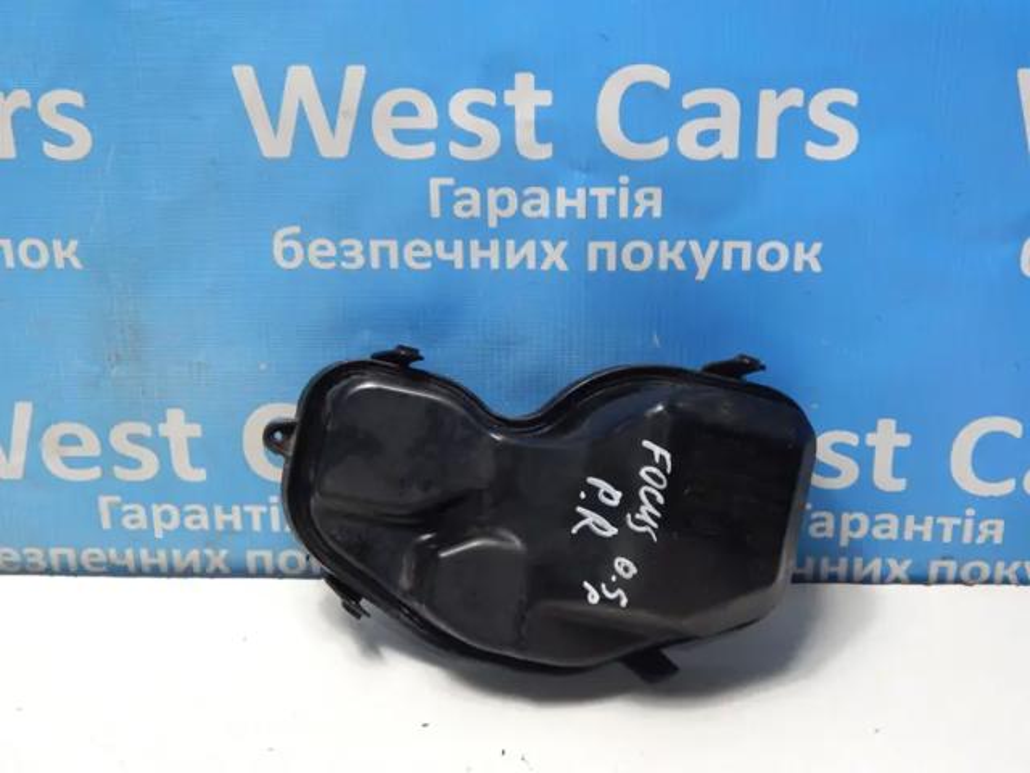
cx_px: 515
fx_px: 1815
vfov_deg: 24.0
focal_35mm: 61
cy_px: 386
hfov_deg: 31.7
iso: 360
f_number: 4
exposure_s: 1/30
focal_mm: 10.9
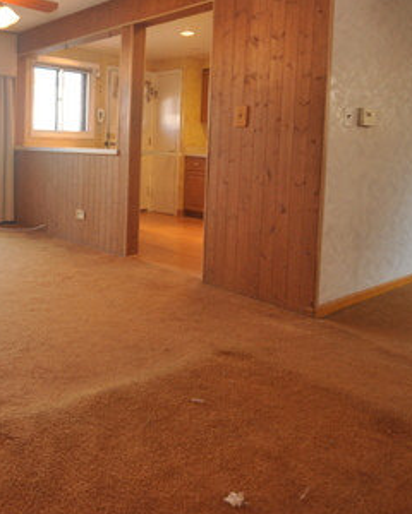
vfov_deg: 57.0
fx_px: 457
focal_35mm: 30
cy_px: 155
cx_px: 77
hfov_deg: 45.8
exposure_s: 1/60
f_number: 4
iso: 450
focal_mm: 10
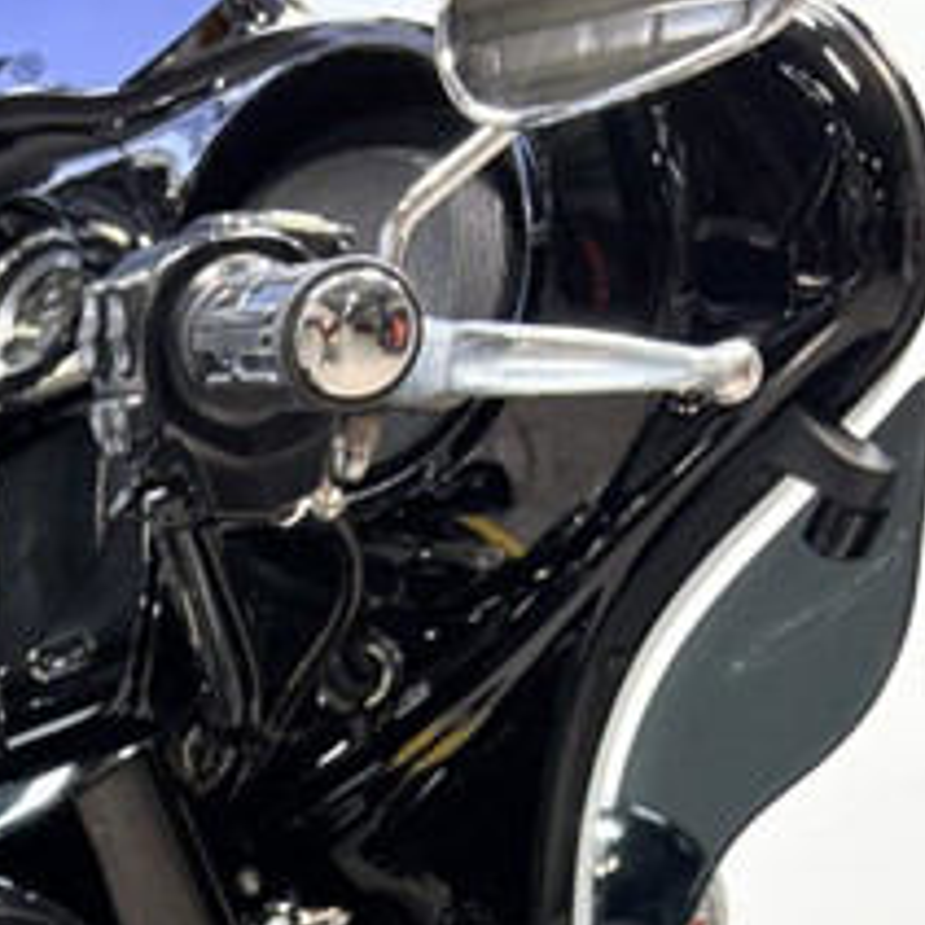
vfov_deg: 13.8
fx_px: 3507
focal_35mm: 116
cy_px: 1504
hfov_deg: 13.7
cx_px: -664
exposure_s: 1/120
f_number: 1.6
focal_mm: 5.96
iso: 64
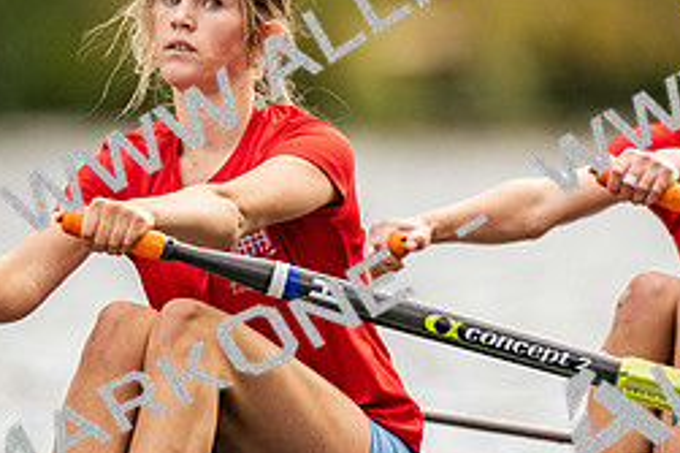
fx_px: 26200
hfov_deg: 1.5
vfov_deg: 1.0
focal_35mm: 1388
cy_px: 240
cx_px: 333
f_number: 4
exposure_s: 1/2500
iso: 500
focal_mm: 600
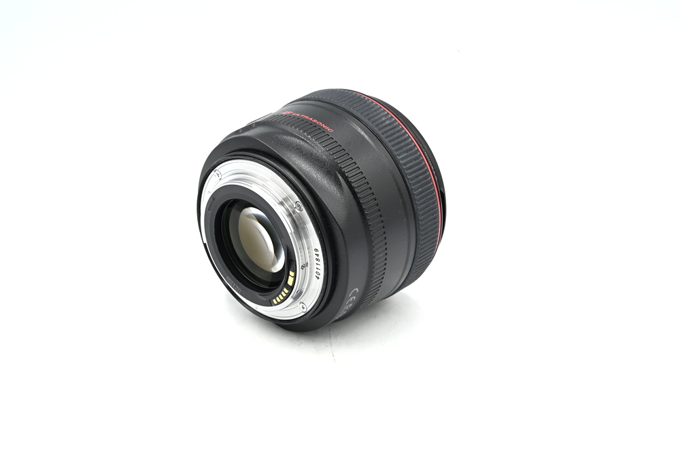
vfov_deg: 18.2
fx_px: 1417
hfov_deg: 27.0
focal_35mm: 75
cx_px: 340
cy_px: 226
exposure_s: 1/13
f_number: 14
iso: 100
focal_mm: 75
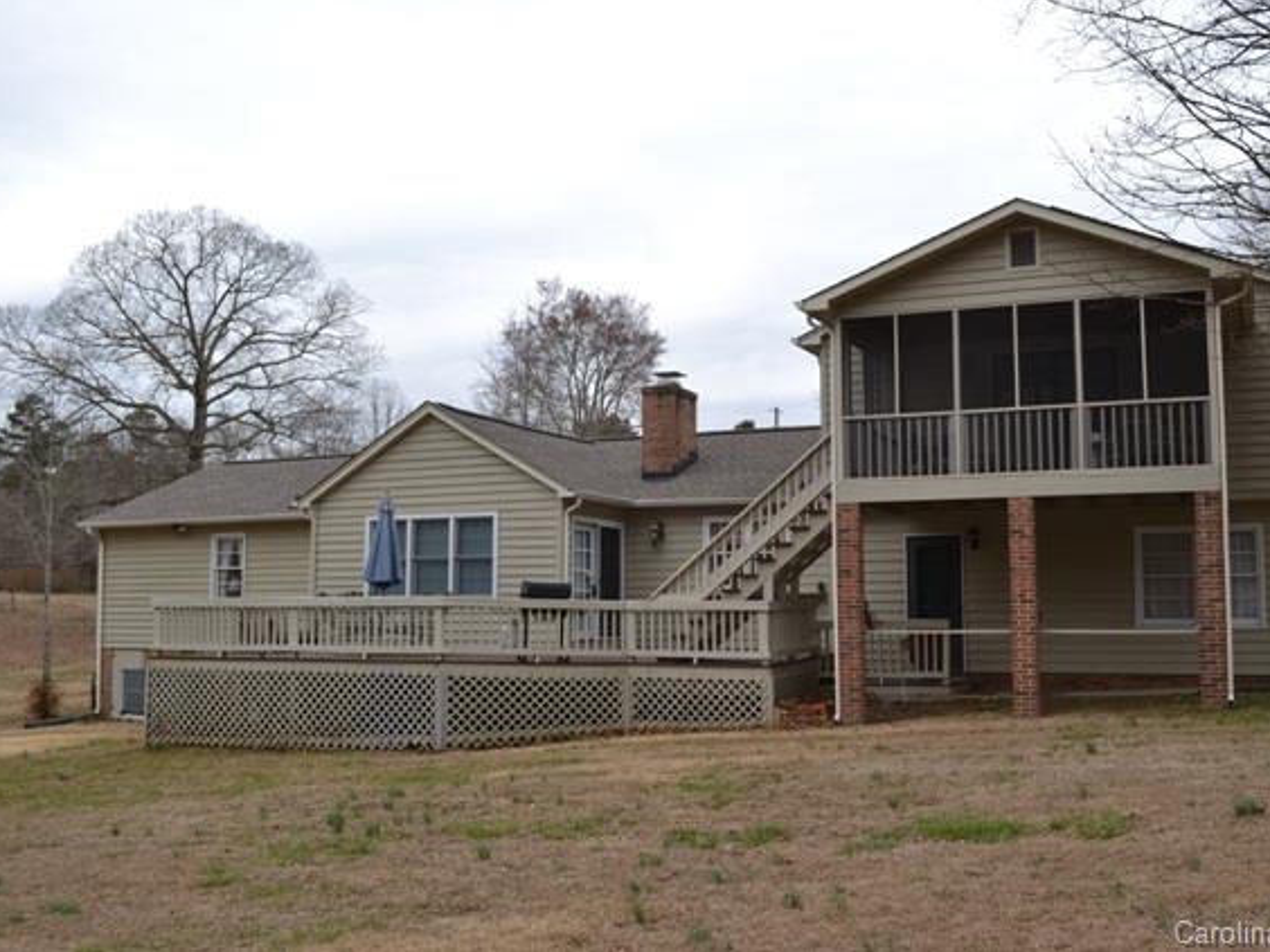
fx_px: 1321
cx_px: 712
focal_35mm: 36
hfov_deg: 51.2
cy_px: 474
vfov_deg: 39.7
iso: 100
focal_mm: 22
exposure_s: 1/200
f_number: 6.3
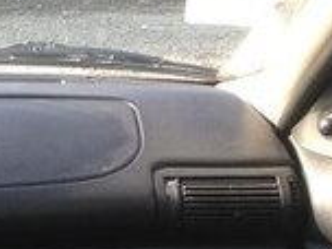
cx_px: -271
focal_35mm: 143
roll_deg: +0.8
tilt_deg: -17.4
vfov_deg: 10.3
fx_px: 1372
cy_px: 226
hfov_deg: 12.6
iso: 50
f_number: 2.4
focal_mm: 4.12
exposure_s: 1/120
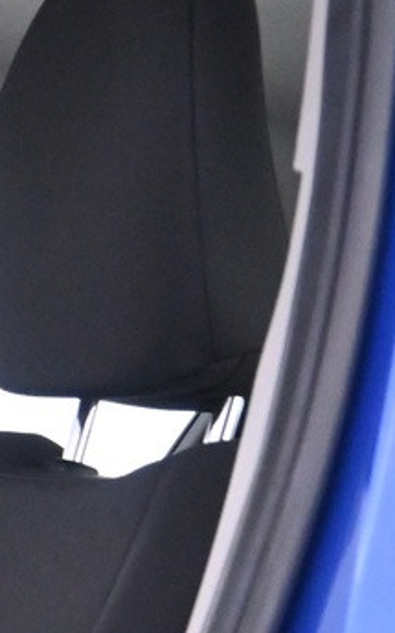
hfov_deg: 9.8
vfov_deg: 16.9
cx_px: -604
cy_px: 875
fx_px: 1985
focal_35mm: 115
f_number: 3.5
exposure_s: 1/40
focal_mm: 16
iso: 3200
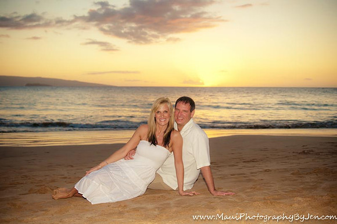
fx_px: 393
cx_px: 168
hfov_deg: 46.5
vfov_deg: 31.8
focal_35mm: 42
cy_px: 112
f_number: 2.8
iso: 640
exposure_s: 1/800
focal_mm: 28
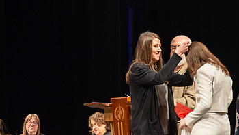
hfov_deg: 9.5
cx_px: 169
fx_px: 1432
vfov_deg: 5.4
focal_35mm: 226
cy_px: 128
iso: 1600
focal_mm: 116
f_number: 4
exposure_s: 1/100
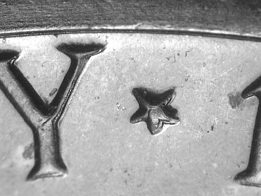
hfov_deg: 12.8
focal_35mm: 154
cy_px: 98
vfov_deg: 9.6
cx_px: 130
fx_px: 1161
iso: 100
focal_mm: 32
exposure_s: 1/9.8
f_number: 5.1
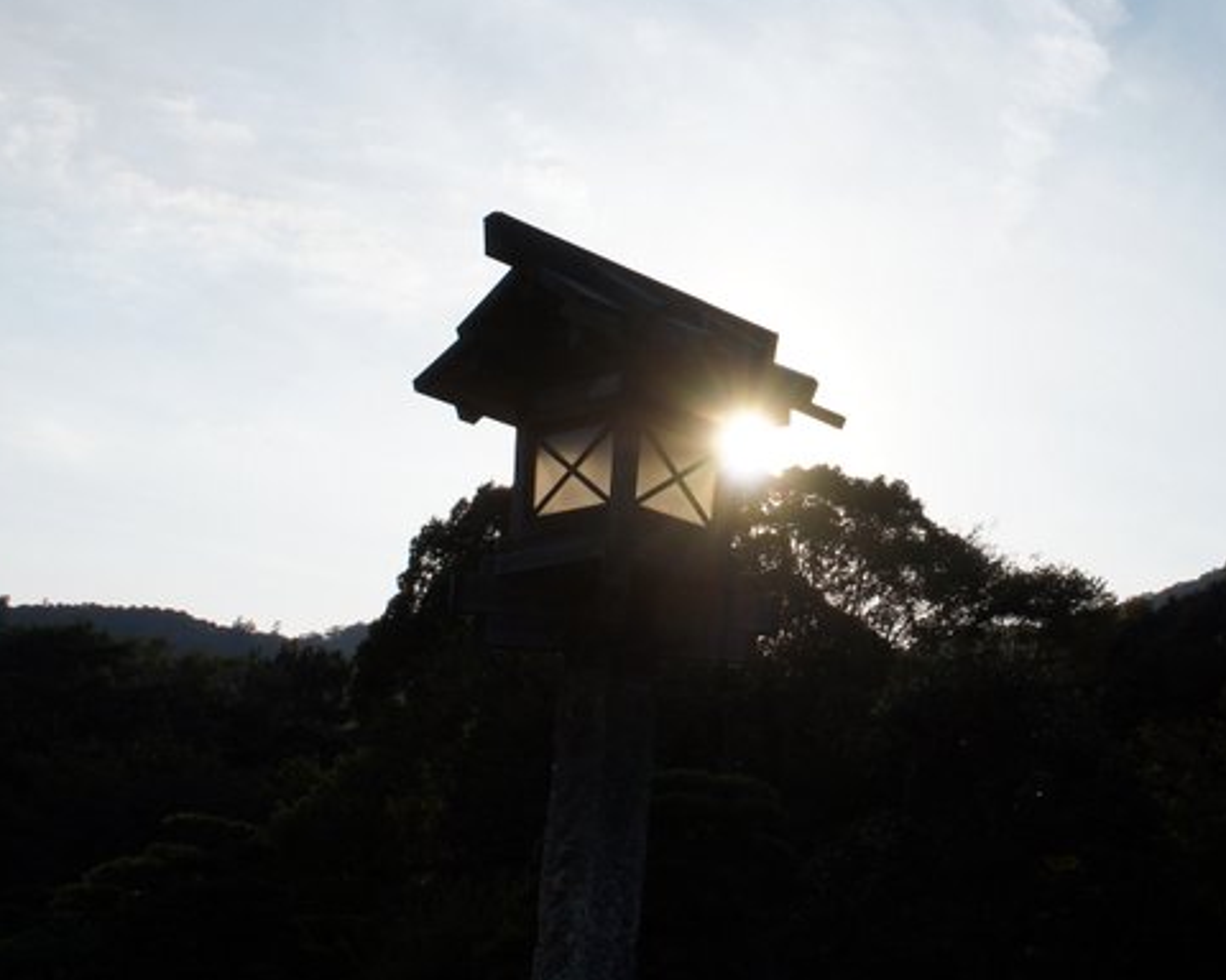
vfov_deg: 26.0
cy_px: 273
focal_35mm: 58
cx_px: 736
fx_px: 2105
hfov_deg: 32.4
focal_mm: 22
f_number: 9
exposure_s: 1/1250
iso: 200
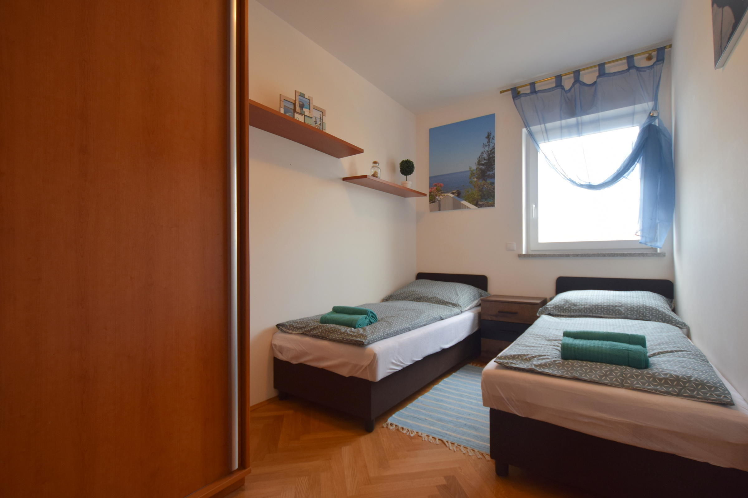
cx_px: 374
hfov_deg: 100.4
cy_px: 249
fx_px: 312
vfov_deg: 77.3
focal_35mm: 15
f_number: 4.5
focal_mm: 10
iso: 400
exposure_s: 1/80
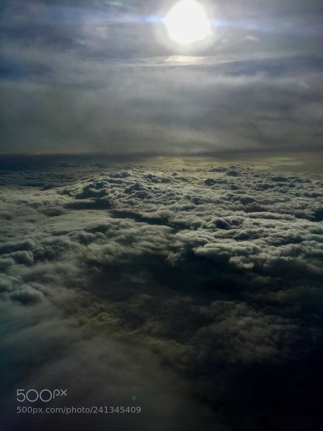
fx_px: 361
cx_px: 162
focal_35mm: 29
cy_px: 216
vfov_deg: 61.7
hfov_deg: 48.2
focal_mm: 4.15
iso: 32
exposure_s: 1/13333
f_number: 2.2
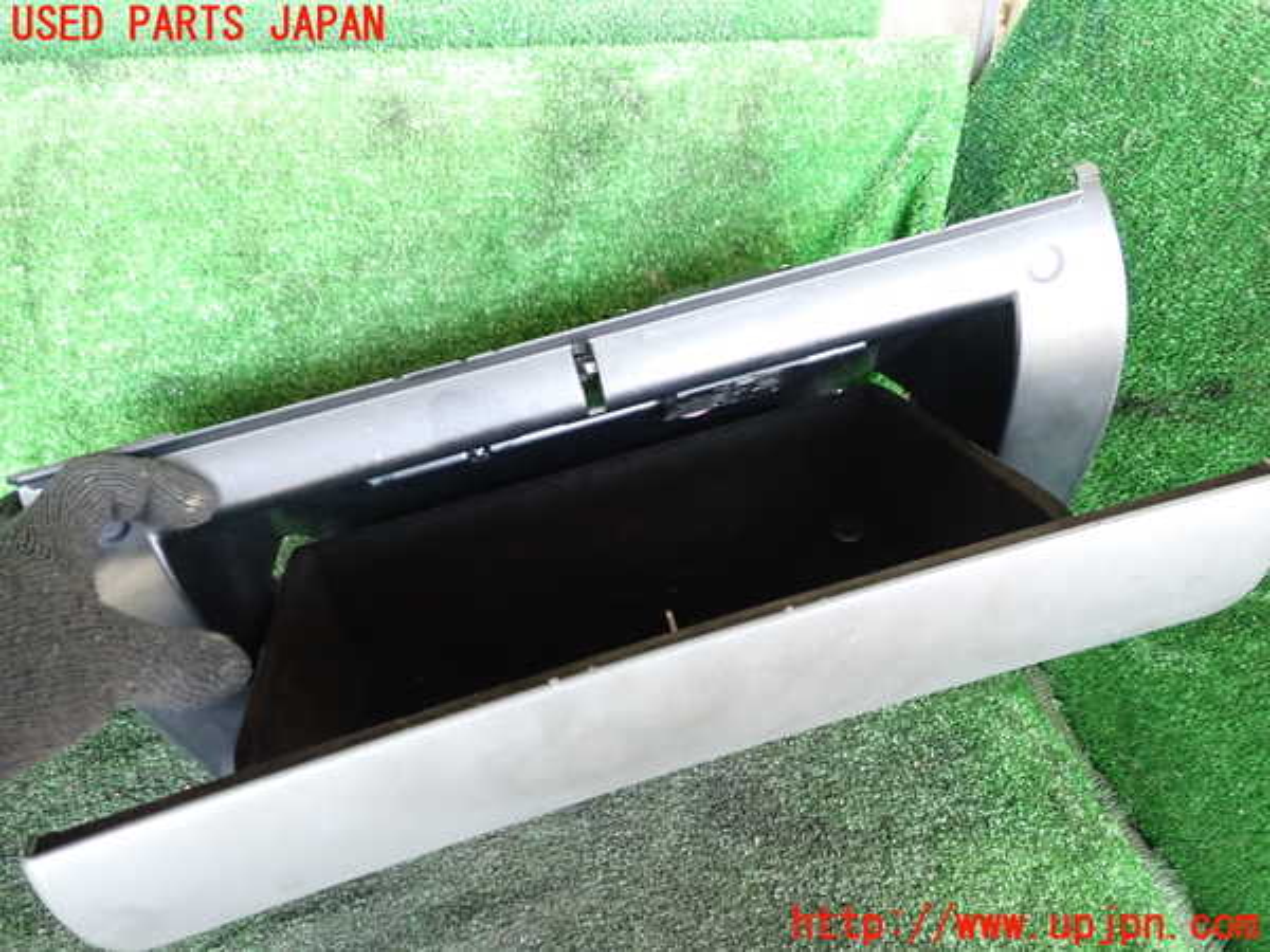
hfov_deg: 60.0
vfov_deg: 46.8
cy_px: 476
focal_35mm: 30
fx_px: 1101
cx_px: 635
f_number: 2.3
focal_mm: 5.4
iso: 500
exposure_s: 1/30
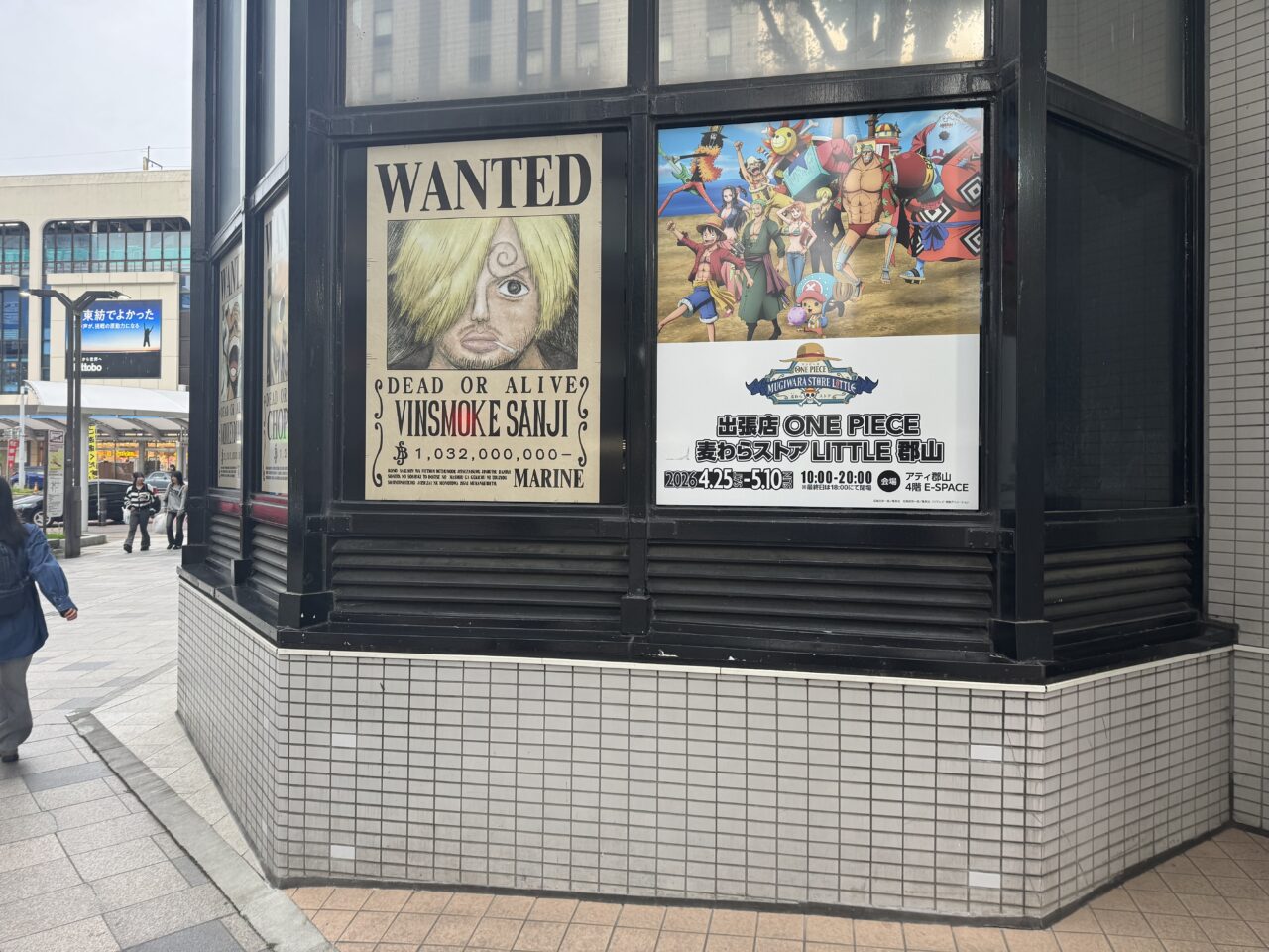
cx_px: 634
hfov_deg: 71.6
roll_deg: -0.8
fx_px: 880
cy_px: 476
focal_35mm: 24
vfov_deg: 56.8
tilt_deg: +1.3
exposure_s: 1/121
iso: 100
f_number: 1.78
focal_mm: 6.76
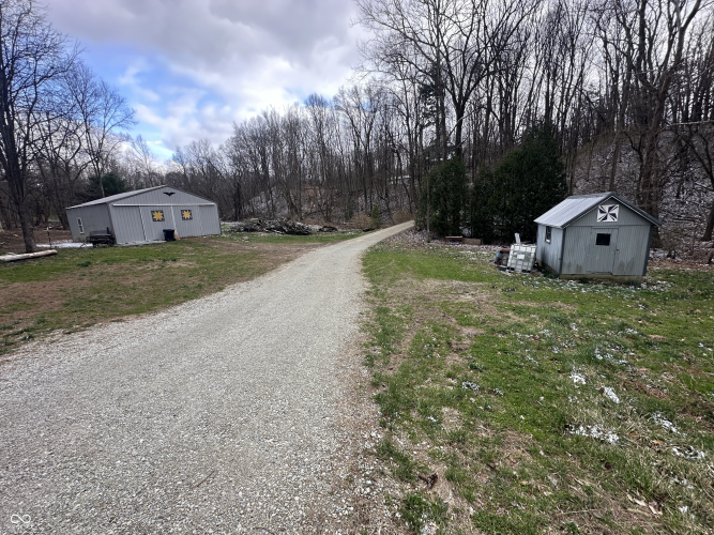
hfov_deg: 102.1
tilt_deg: -10.1
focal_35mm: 14
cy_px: 268
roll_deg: +3.2
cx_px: 357
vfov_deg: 85.7
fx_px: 289
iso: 40
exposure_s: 1/120
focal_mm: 2.22
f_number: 2.2
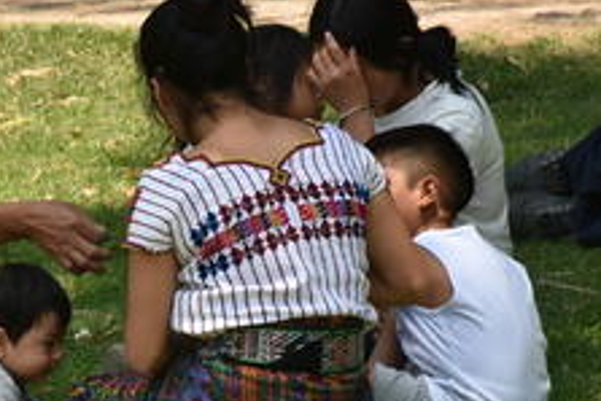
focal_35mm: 470
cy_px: 288
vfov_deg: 2.9
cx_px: 13
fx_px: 7851
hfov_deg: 4.4
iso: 280
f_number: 8
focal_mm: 140
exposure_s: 1/500
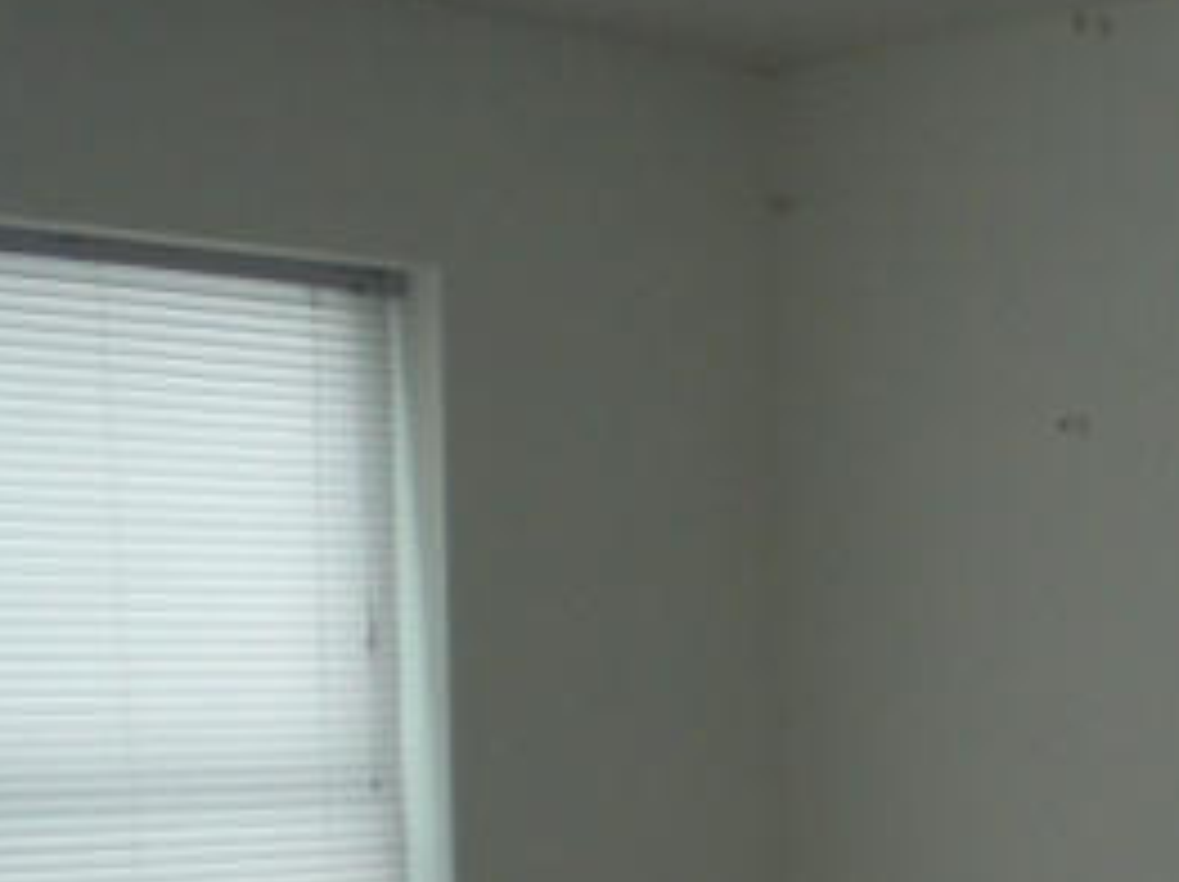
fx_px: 3165
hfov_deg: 20.3
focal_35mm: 93
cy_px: 1053
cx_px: 1246
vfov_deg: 15.3
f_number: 3.1
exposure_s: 1/125
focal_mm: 6.3
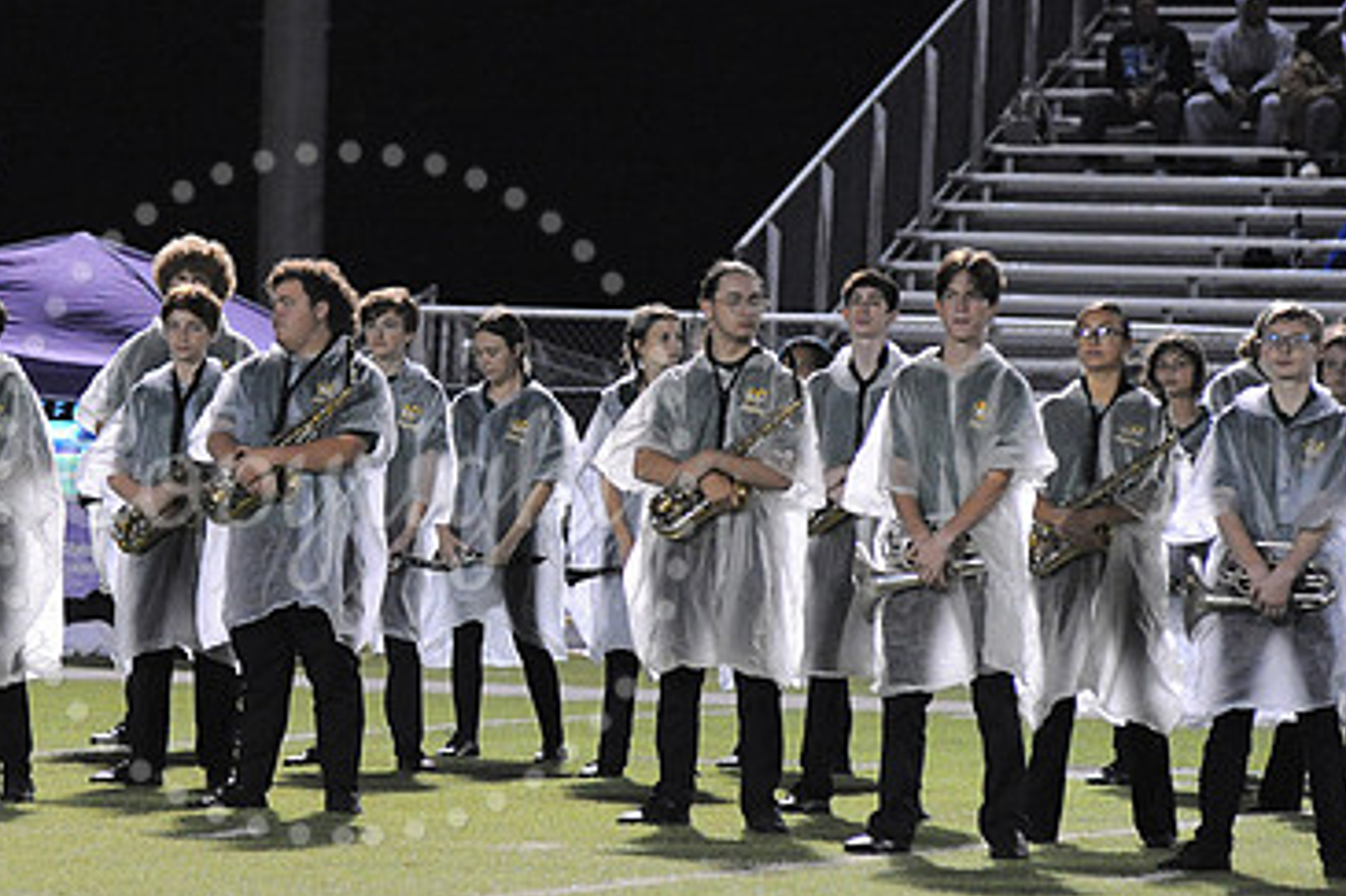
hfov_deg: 6.5
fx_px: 11884
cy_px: 490
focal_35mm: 318
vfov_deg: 4.3
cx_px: 343
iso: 5000
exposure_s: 1/200
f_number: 5.6
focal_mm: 200
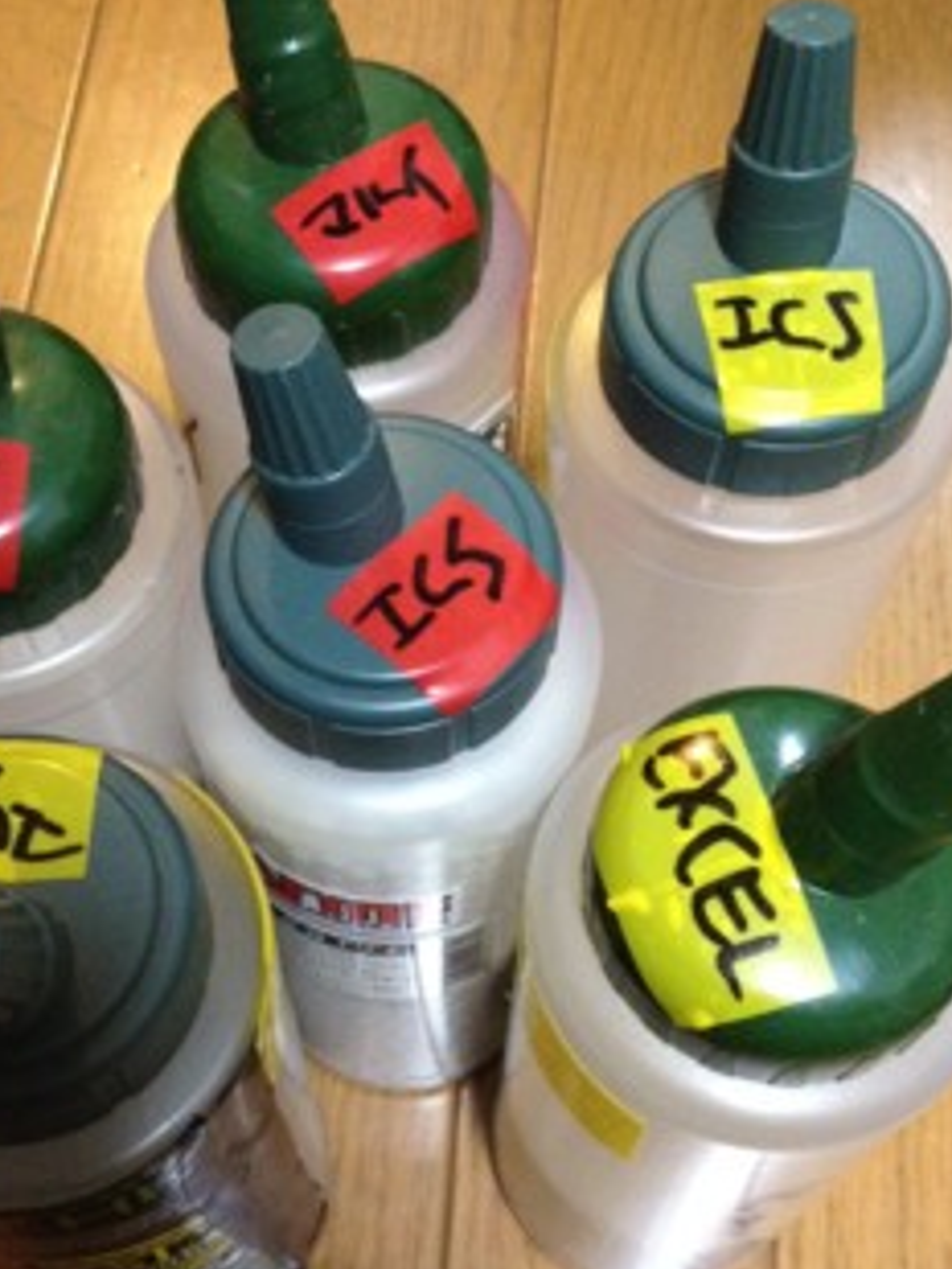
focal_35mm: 51
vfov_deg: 37.5
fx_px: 1869
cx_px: 378
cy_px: 653
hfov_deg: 28.5
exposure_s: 1/20
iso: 400
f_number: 2.4
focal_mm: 4.28
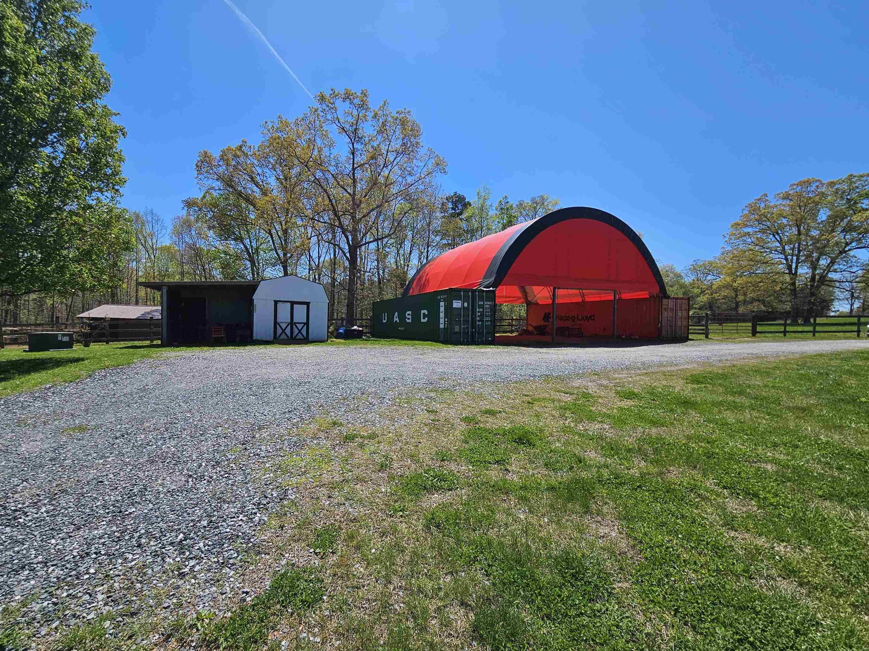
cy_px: 336
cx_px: 406
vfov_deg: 85.6
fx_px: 351
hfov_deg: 101.9
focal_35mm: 14
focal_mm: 2.2
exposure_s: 1/2701
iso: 50
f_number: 2.2
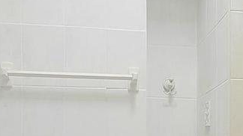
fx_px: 406
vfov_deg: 18.4
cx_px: 170
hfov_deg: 32.9
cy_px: 148
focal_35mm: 63
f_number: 2.2
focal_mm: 2.2
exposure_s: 1/30
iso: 320
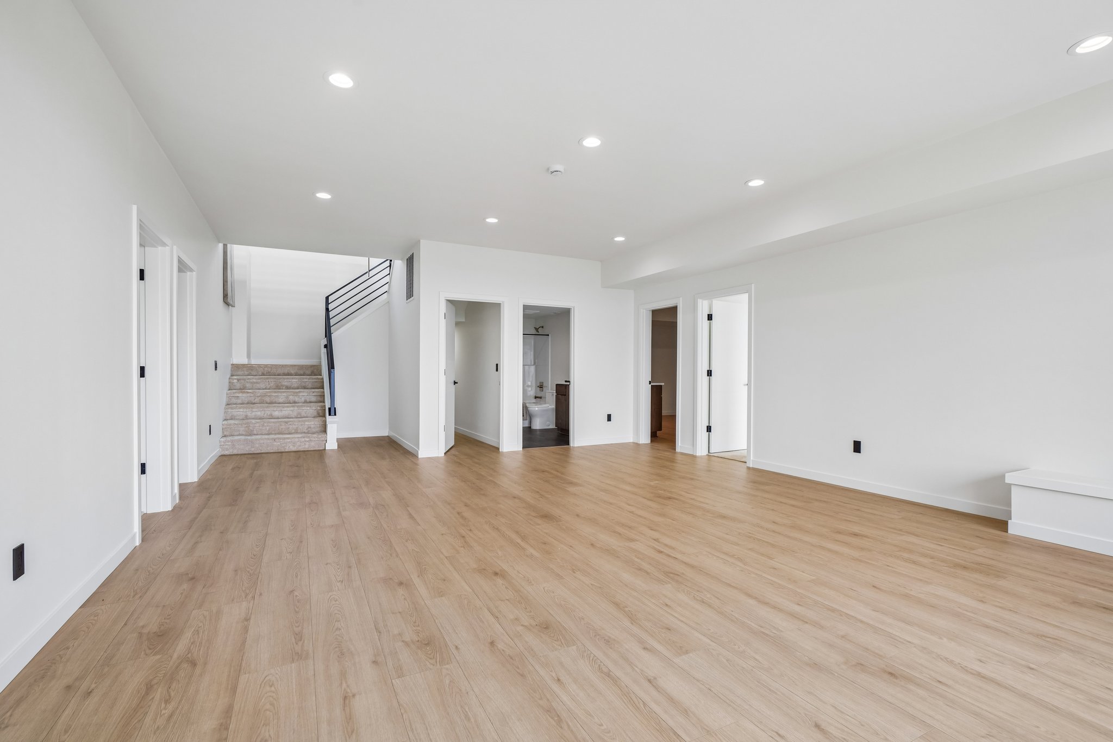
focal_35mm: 16
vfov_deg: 73.7
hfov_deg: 96.7
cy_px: 371
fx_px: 495
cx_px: 556
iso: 400
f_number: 8
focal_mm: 16
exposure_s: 1/100
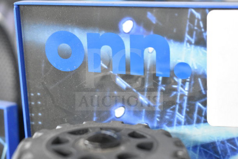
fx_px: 476
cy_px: 80
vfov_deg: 18.9
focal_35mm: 72
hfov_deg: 28.1
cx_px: 119
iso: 7200
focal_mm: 48
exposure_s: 1/80
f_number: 5.3
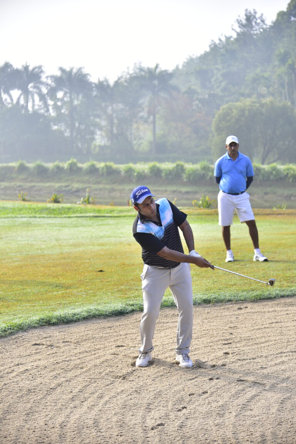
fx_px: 961
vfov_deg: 26.0
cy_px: 222
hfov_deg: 17.5
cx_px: 148
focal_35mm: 78
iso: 250
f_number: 4
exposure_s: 1/800
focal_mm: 78
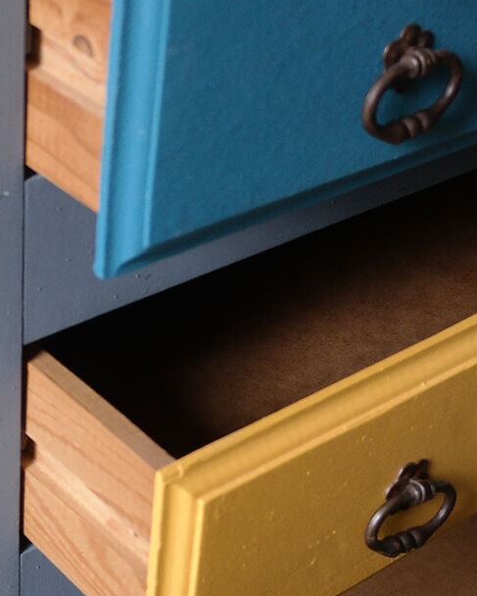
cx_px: 196
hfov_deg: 19.2
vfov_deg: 23.8
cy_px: 302
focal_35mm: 80
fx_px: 1411
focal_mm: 20
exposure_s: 1/40
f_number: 3.5
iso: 400
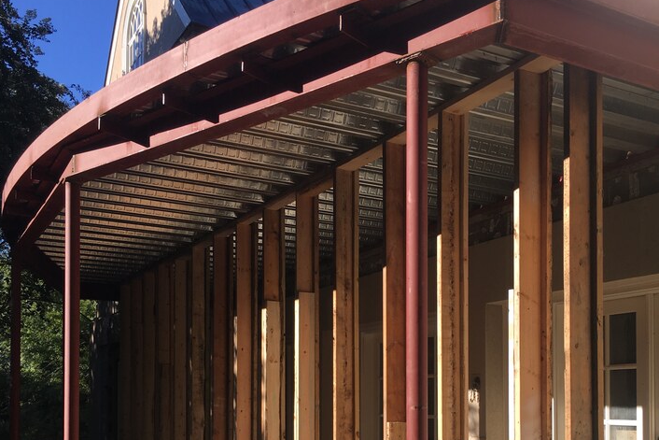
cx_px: 330
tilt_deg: +1.8
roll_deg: -0.2
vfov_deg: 31.3
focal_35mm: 41
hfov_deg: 47.4
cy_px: 390
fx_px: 751
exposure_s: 1/725
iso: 25
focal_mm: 4.15
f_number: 2.2
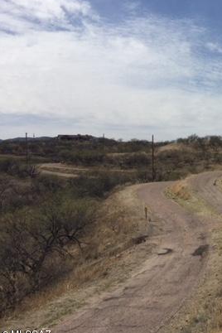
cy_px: 152
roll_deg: +0.4
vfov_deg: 41.1
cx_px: 238
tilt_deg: +2.2
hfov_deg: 26.1
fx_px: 444
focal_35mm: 48
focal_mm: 4.15
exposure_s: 1/5650
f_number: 2.2
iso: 32
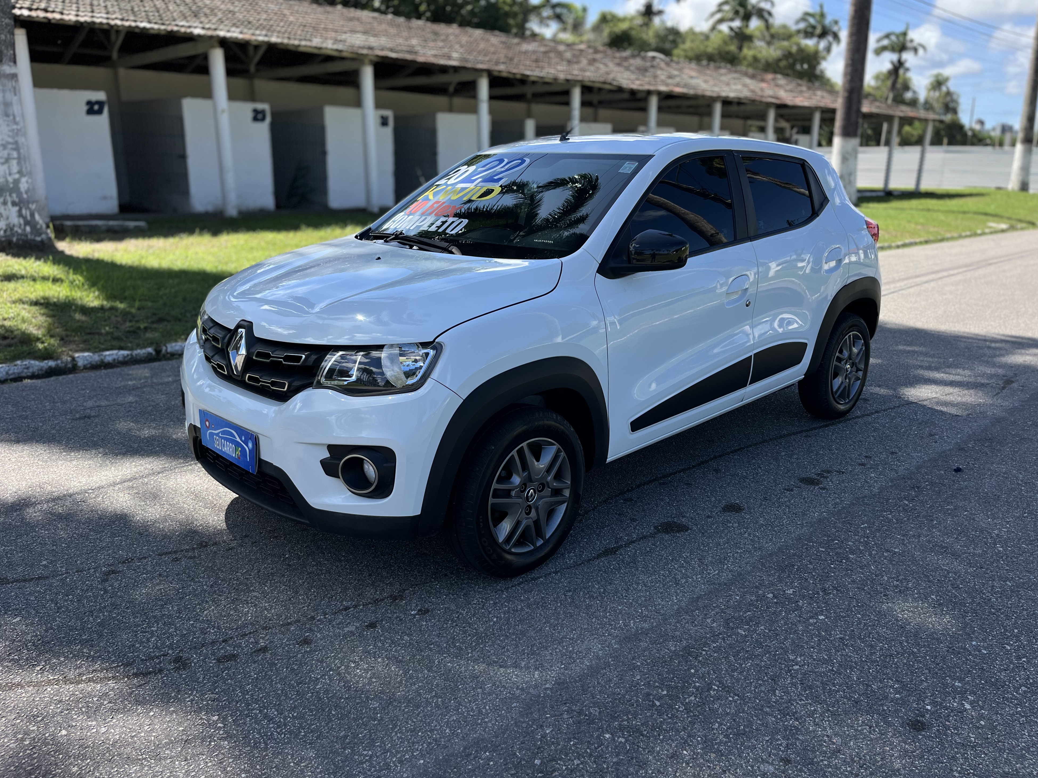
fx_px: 810
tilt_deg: -14.9
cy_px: 376
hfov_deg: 65.3
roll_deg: -0.5
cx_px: 534
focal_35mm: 27
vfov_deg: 51.3
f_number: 1.6
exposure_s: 1/2062
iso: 50
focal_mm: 5.1
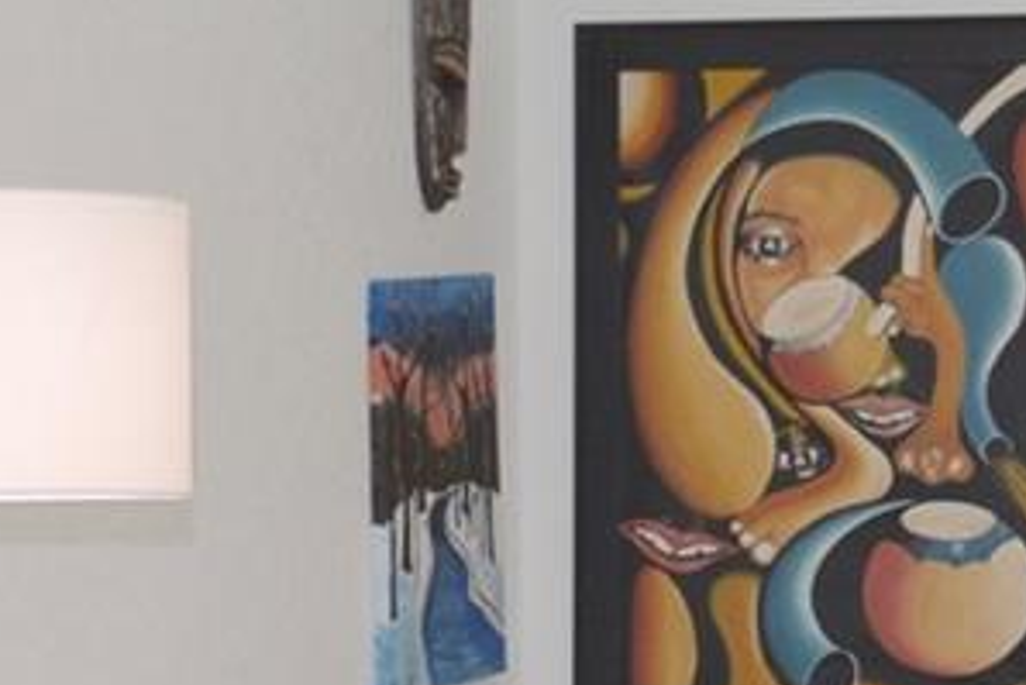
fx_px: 5503
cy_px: 923
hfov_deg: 10.7
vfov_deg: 7.0
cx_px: 496
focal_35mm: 193
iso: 200
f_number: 4
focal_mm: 24
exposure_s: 1/50
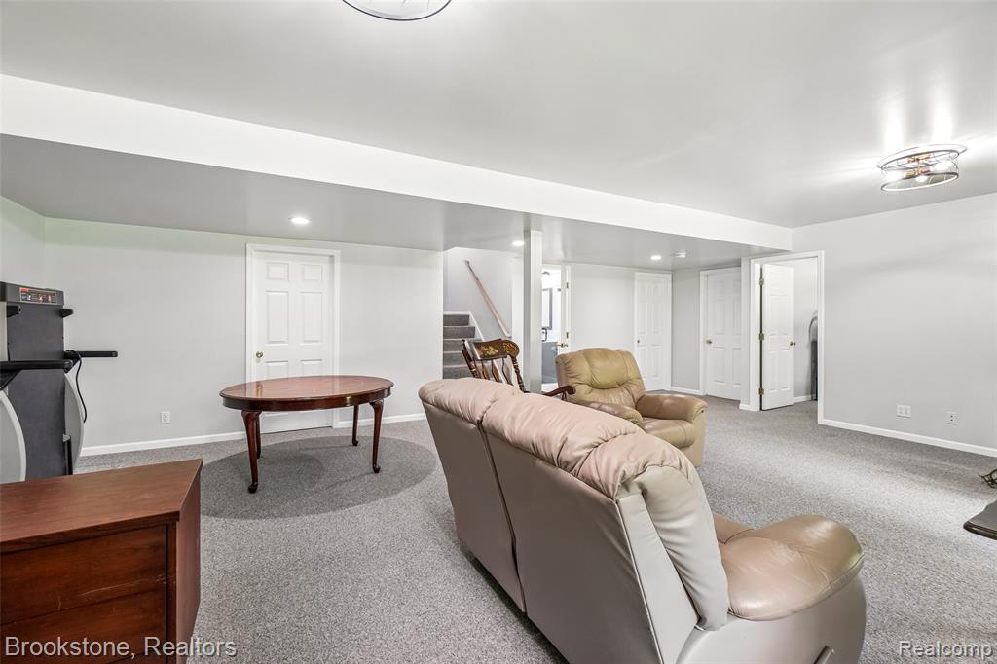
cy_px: 332
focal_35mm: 15
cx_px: 498
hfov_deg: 100.4
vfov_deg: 77.3
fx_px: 415
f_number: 8
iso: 400
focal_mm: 10
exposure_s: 1/10
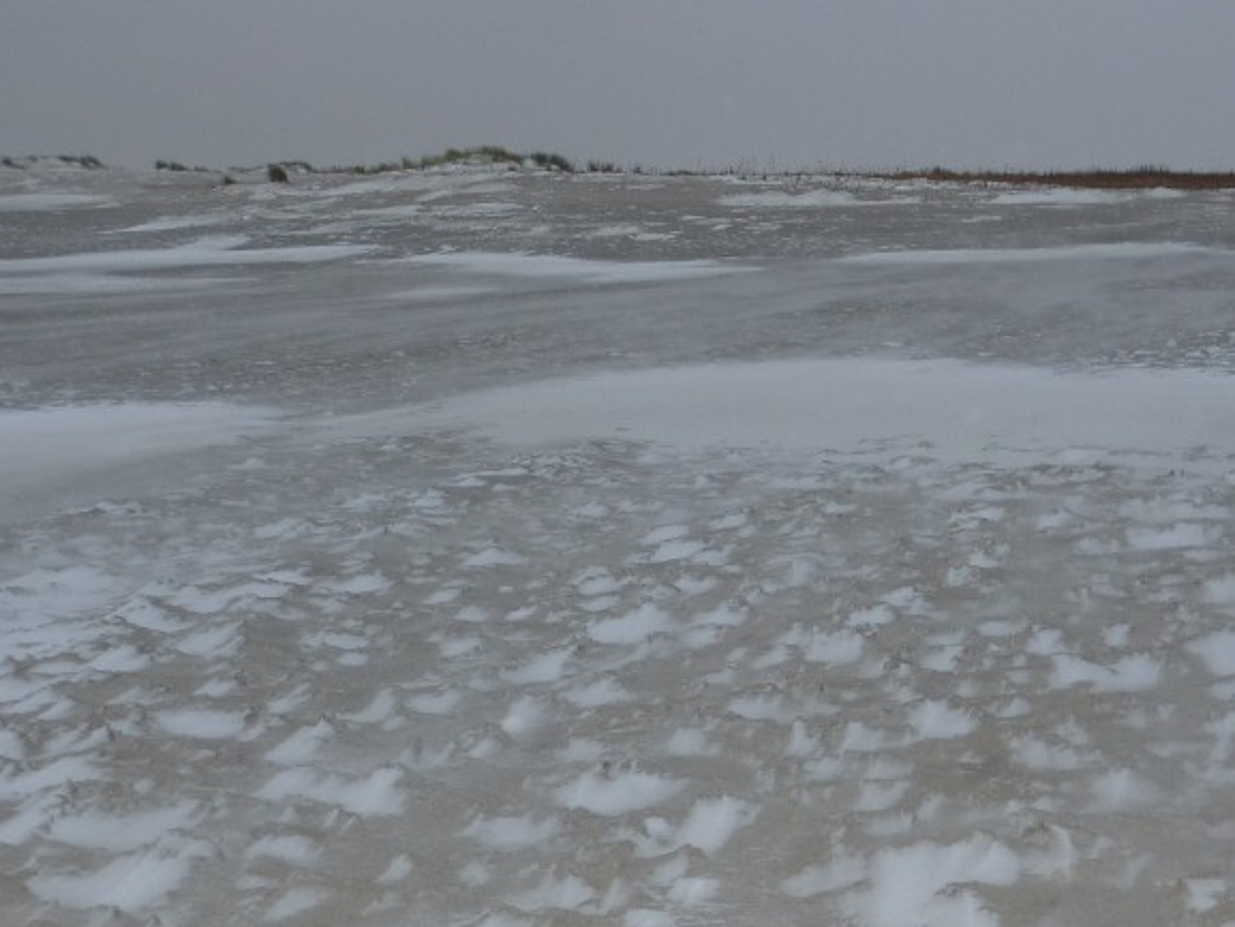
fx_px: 2534
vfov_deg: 20.6
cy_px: 672
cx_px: 726
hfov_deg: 27.3
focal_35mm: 71
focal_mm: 6.5
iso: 100
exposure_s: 1/60
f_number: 3.6
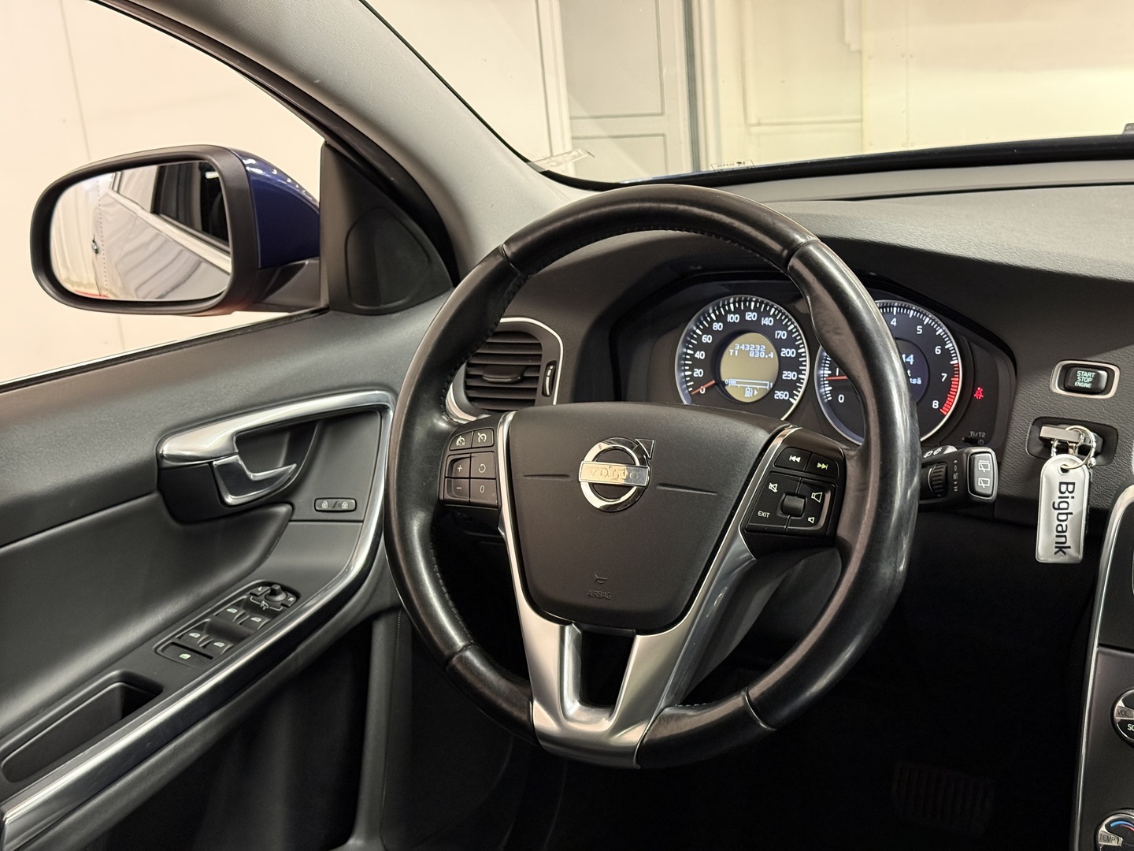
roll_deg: +5.6
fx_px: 1572
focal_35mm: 48
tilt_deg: -15.9
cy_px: 426
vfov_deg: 30.3
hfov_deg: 39.7
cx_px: 567
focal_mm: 6.76
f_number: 1.78
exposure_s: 1/33
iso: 500
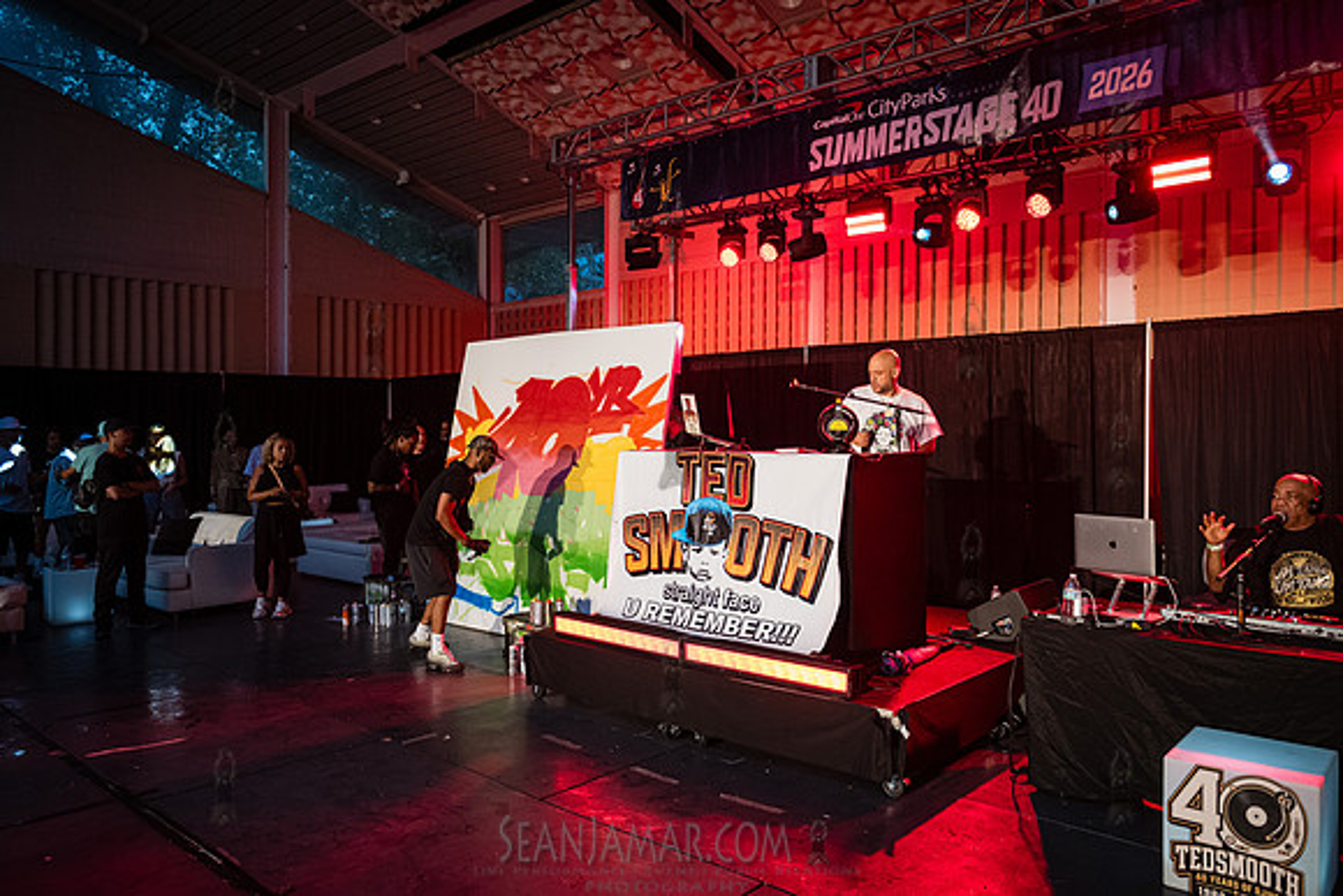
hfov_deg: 67.7
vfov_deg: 48.2
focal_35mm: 27
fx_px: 1001
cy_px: 448
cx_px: 659
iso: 6400
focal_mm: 26
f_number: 3.5
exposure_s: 1/640
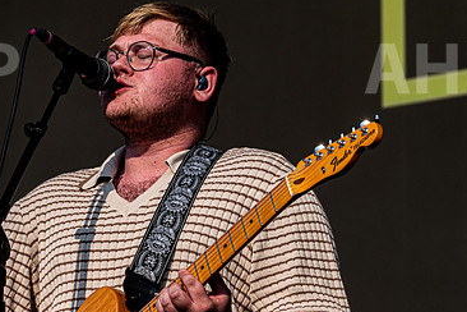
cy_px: 155
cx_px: 93
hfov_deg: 6.8
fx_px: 3904
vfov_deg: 4.6
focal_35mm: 301
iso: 320
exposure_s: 1/500
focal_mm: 150
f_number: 11
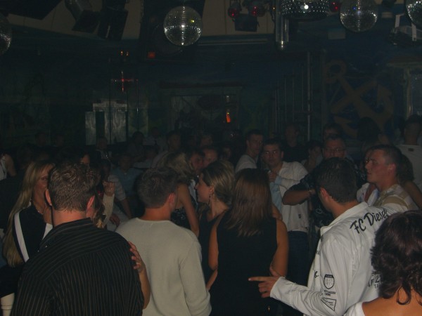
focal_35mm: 57
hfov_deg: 33.8
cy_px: 158
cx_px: 211
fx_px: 695
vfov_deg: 25.7
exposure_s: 1/60
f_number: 3.6
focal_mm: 11.8
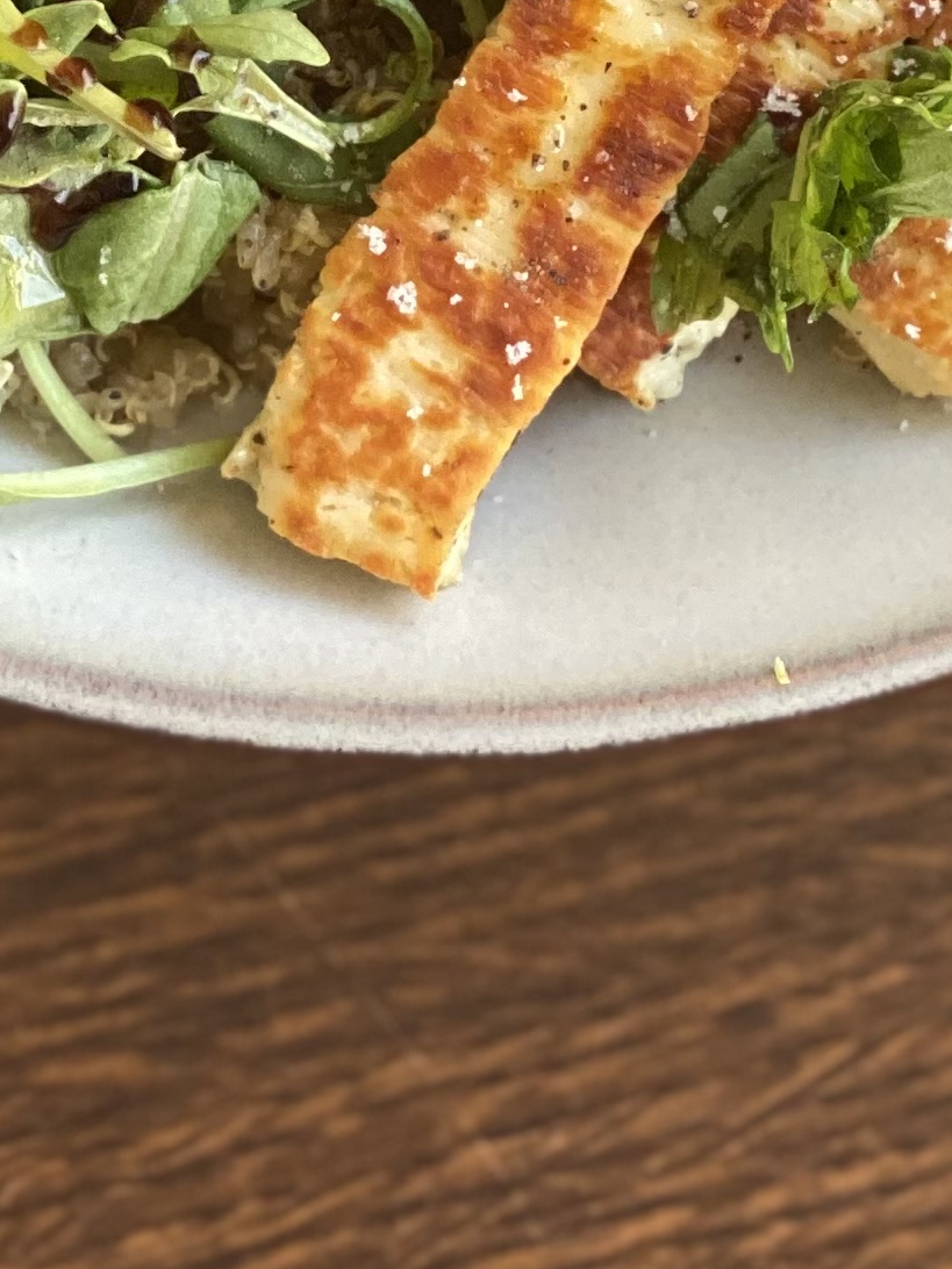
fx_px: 7040
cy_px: -827
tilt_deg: -83.5
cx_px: 381
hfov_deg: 7.7
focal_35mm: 192
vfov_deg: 9.9
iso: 80
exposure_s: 1/122
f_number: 2
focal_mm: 6
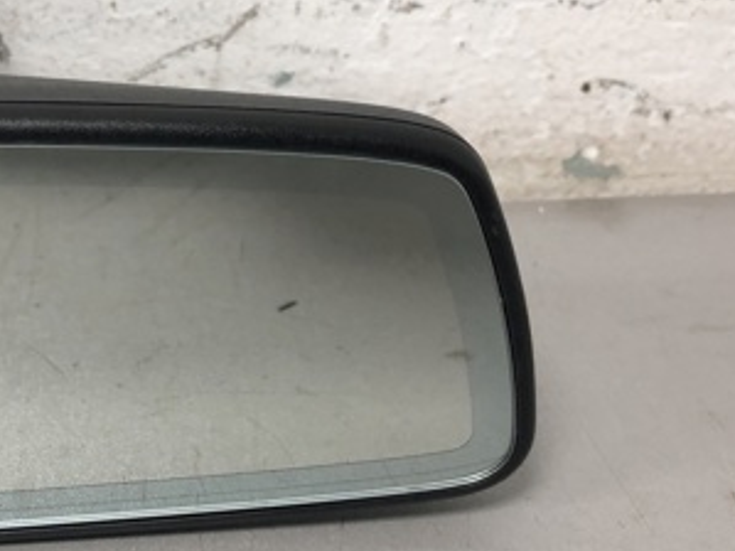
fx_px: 1273
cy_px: 335
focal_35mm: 60
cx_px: 177
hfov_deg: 31.6
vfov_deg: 24.4
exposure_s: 1/25
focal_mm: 4
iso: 32
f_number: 1.8
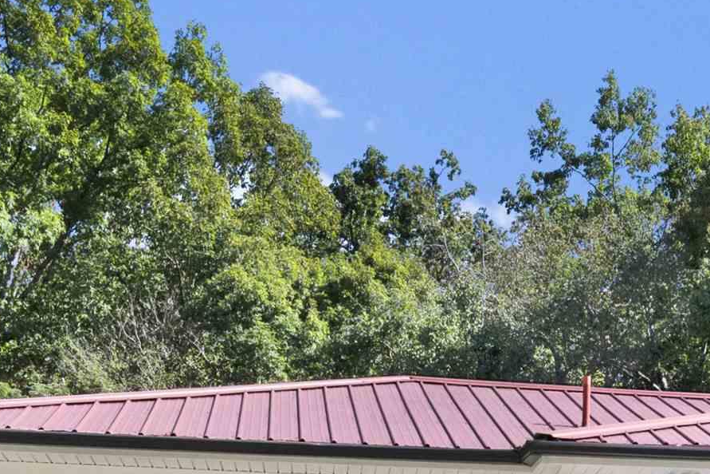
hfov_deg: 19.1
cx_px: 881
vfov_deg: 13.3
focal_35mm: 100
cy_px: 565
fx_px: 1972
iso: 400
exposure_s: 1/200
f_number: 10
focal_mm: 29
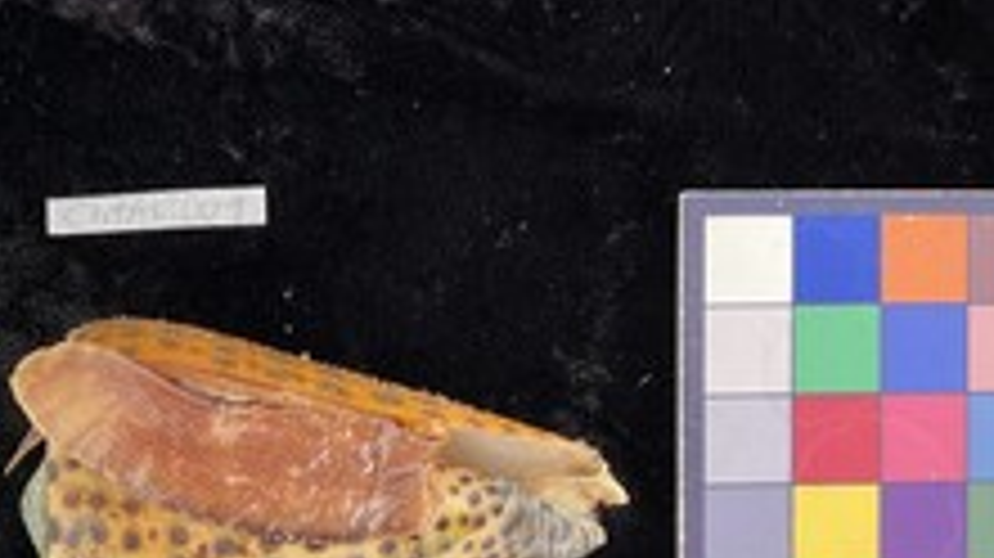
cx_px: 351
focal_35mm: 50
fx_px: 1317
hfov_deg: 40.9
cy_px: 551
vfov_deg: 23.0
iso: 50
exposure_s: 1/60
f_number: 1.8
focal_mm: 3
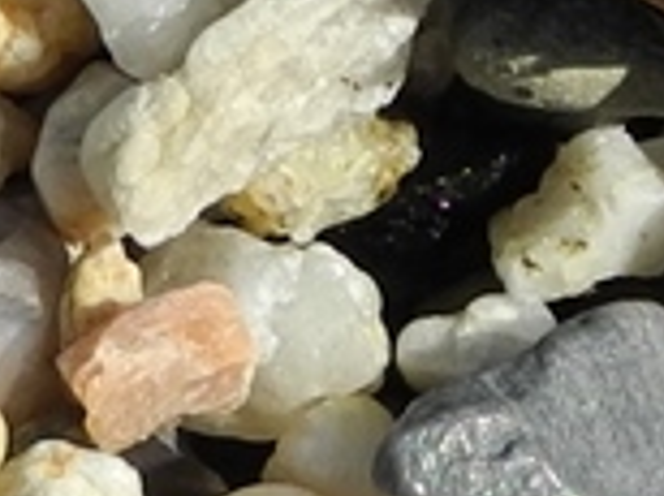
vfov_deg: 7.4
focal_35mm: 198
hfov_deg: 9.6
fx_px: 3792
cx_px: 1121
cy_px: -220
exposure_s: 1/1000
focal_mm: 8.1
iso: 100
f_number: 4
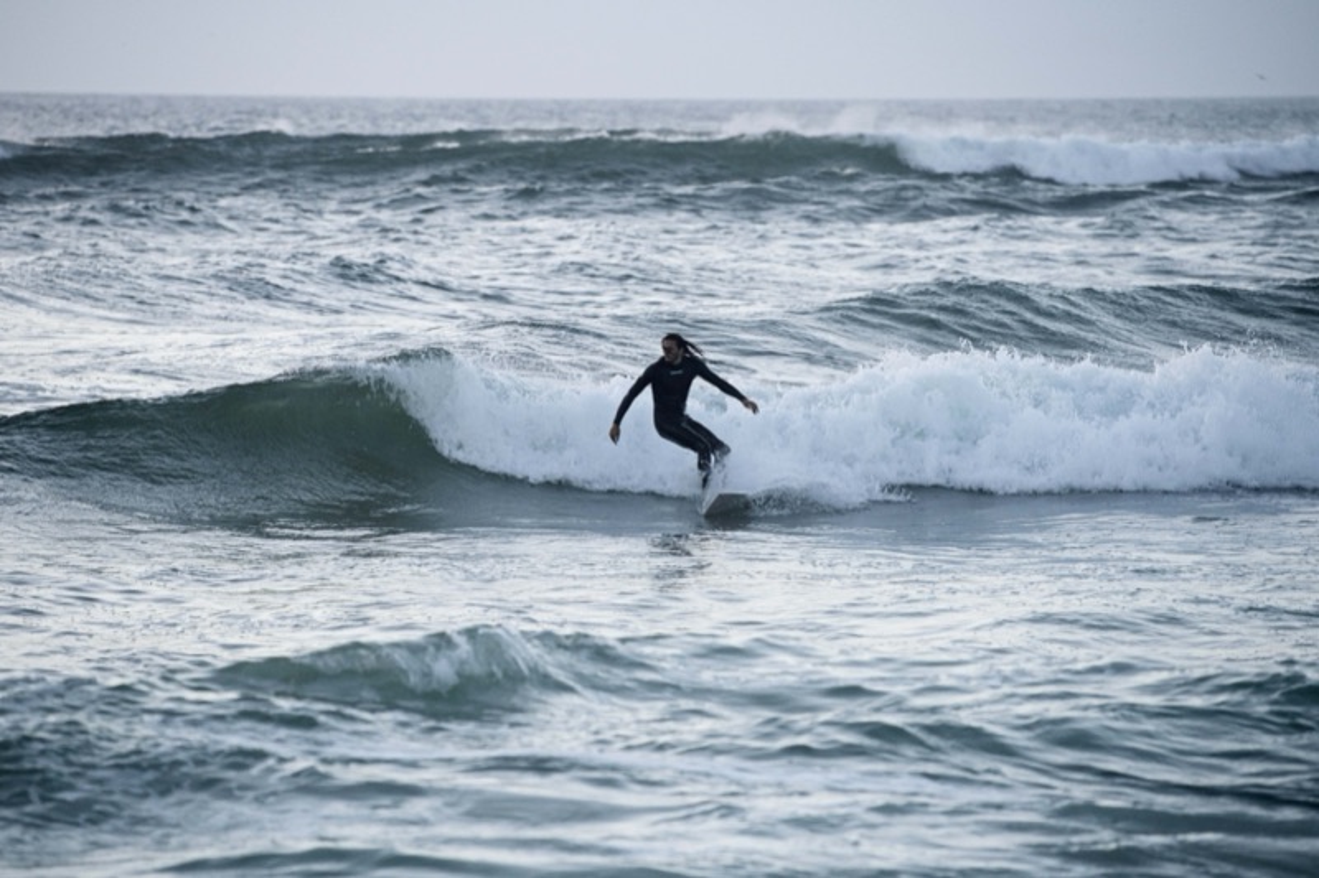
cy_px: 439
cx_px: 660
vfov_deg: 6.9
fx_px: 7326
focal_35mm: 200
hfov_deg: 10.3
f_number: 3.5
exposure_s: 1/2000
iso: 500
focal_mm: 200
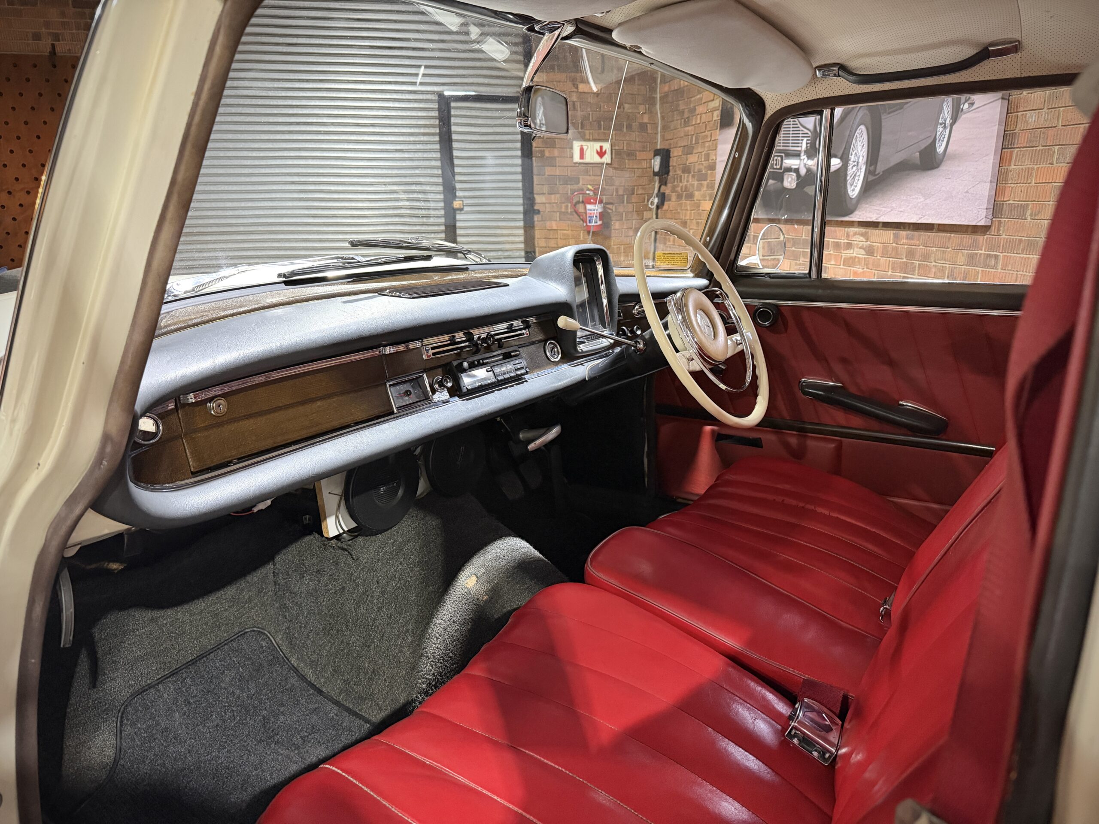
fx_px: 762
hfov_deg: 71.6
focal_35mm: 24
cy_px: 412
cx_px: 550
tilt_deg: -15.9
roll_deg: +0.6
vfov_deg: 56.8
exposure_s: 1/33
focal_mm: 6.76
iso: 640
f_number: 1.78
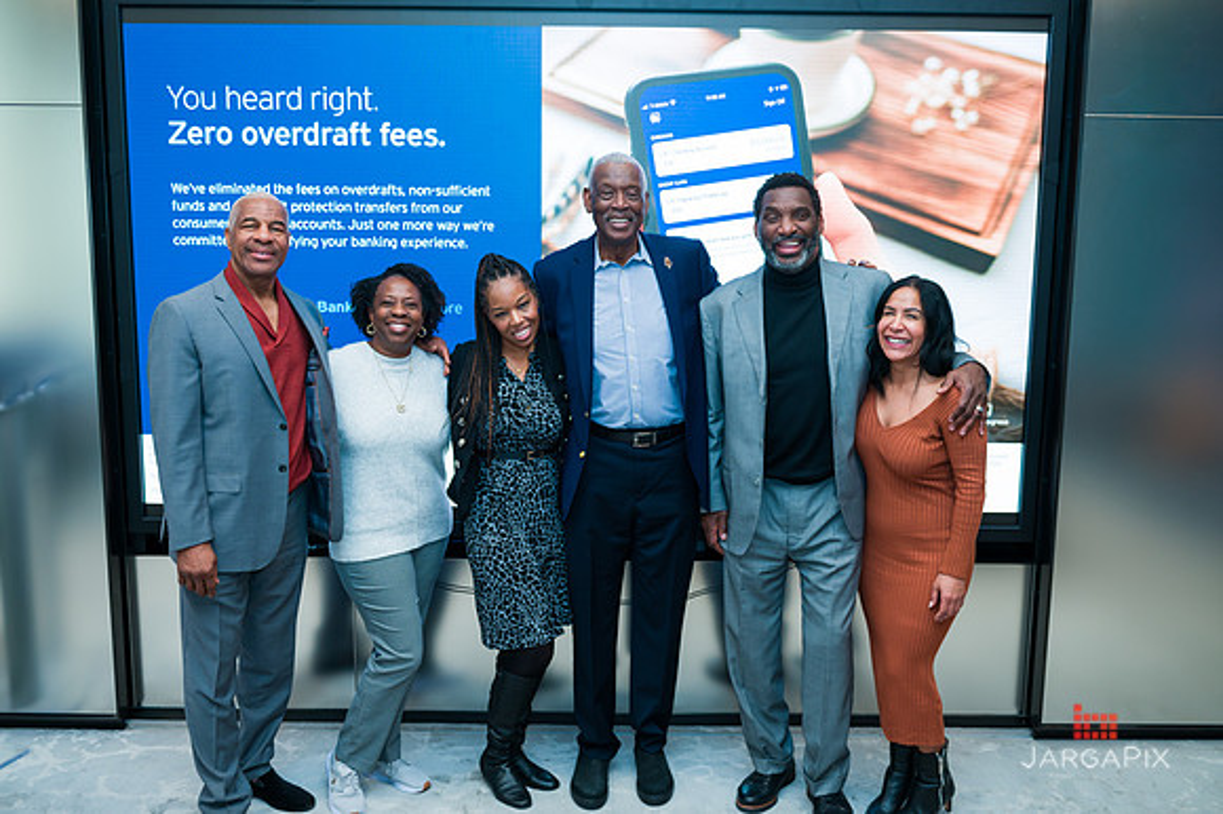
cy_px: 407
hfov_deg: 58.7
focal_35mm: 32
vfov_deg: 41.1
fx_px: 1086
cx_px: 612
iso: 400
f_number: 4
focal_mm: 32
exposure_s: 1/200
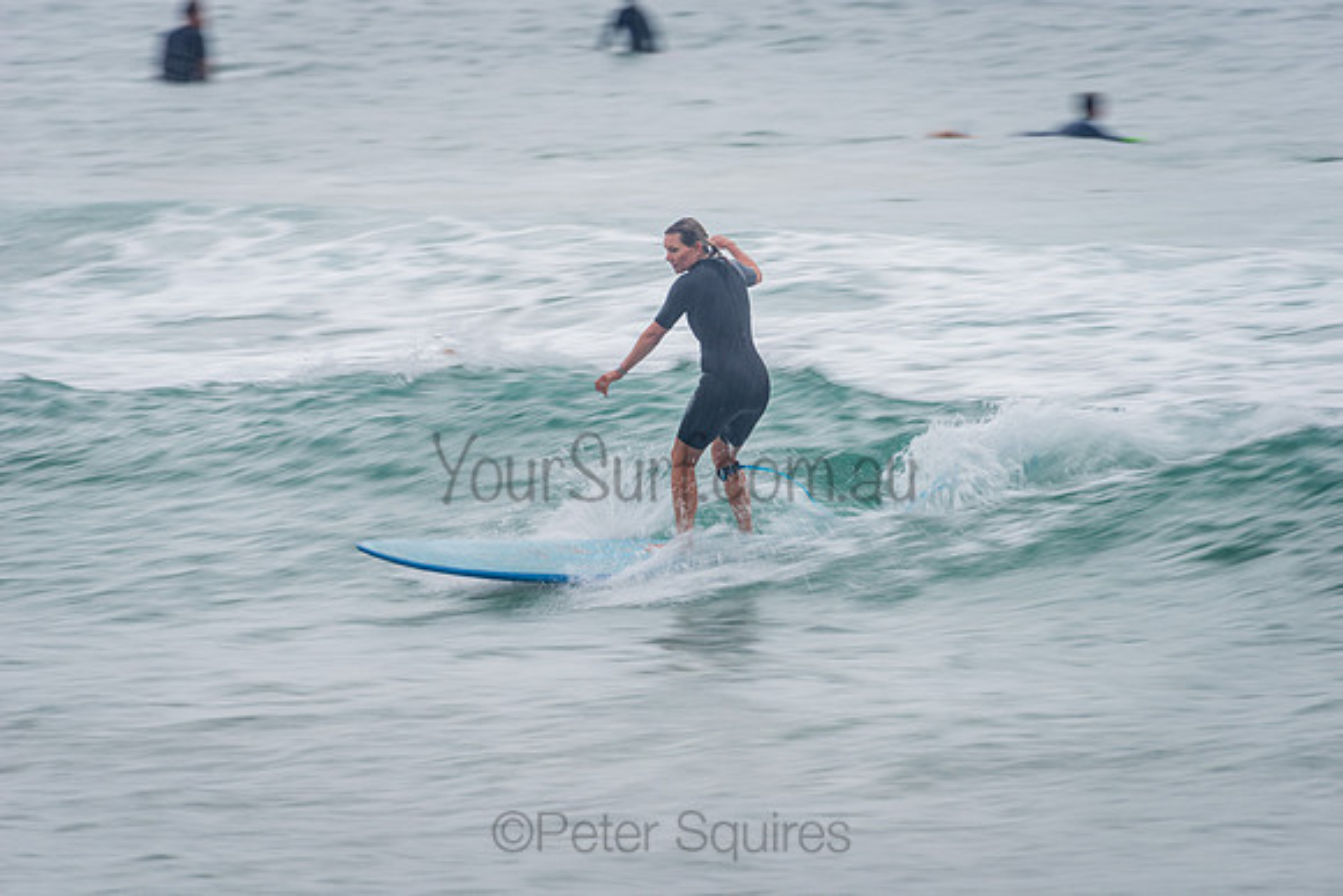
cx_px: 672
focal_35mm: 500
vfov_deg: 2.8
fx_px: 18656
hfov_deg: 4.1
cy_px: 448
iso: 64
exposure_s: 1/30
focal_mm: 500
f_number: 8
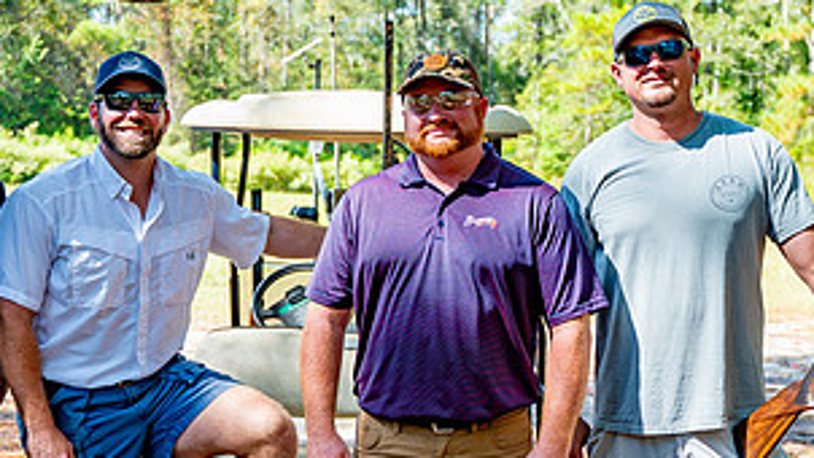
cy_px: 358
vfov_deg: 16.4
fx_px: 1576
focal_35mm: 73
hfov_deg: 29.0
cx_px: 407
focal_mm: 33.5
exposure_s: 1/250
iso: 100
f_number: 3.2
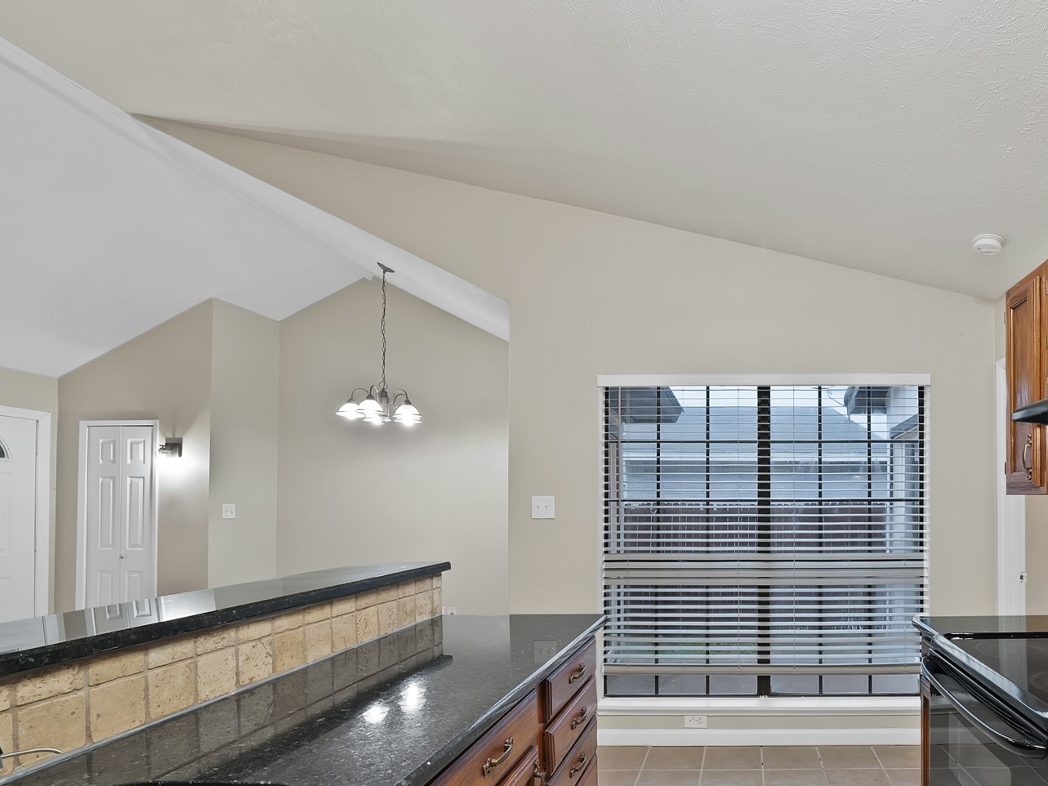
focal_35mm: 18
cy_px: 503
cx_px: 756
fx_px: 545
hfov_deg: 82.4
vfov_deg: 70.1
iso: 640
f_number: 9
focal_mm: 12
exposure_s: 1/3
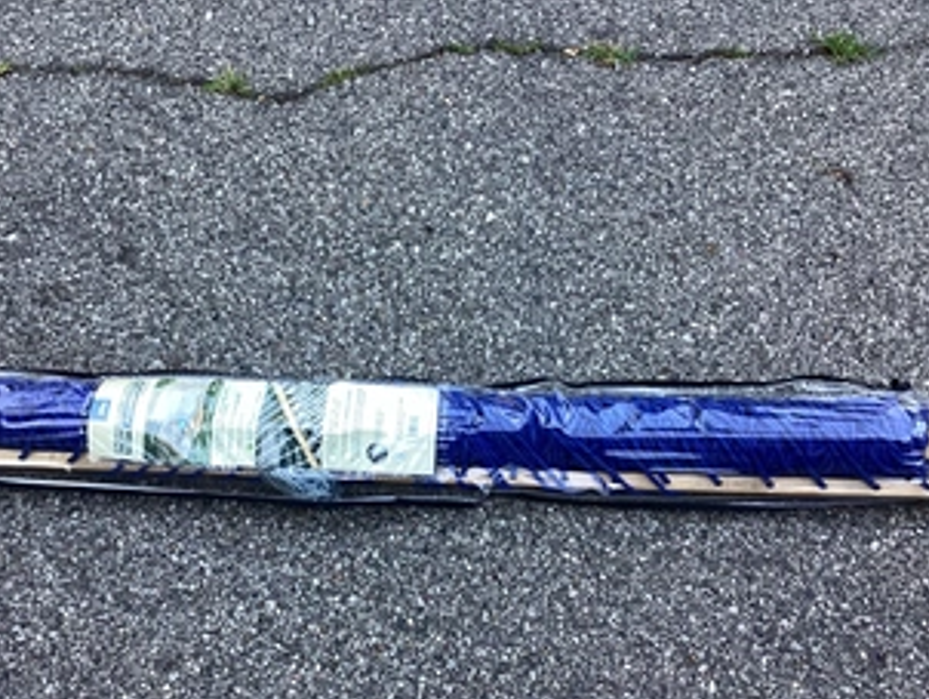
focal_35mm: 41
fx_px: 1101
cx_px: 425
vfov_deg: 35.1
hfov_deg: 45.7
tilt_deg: -61.6
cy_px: 410
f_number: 2.4
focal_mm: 3.3
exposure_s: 1/120
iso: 80
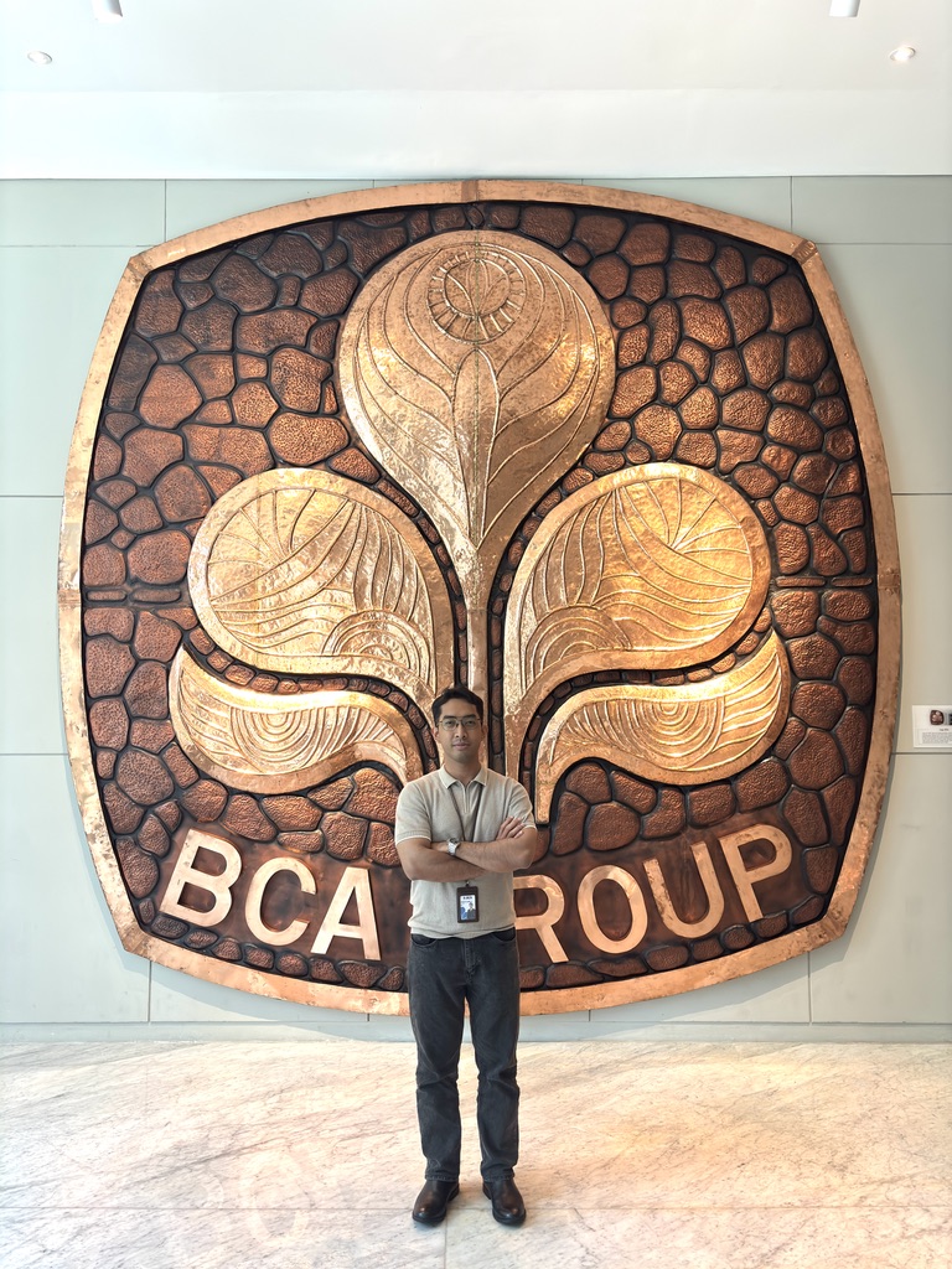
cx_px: 476
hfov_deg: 53.1
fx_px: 953
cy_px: 634
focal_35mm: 26
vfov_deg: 67.3
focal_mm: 5.96
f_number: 1.6
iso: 160
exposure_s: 1/50
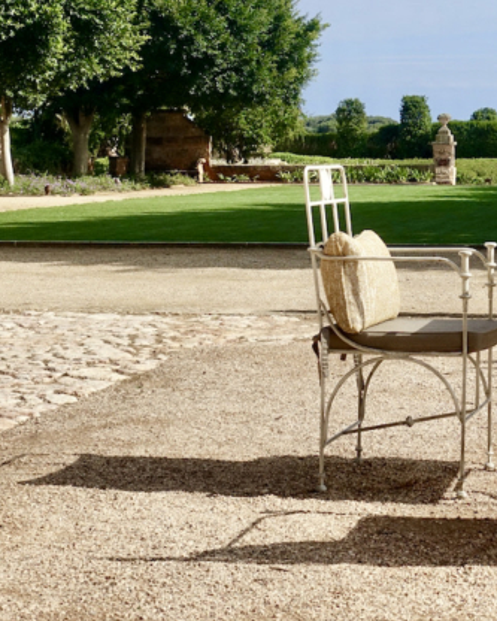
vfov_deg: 20.3
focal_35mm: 93
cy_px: 110
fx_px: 1709
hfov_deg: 16.2
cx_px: 484
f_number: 4
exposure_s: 1/160
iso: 125
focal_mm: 14.5
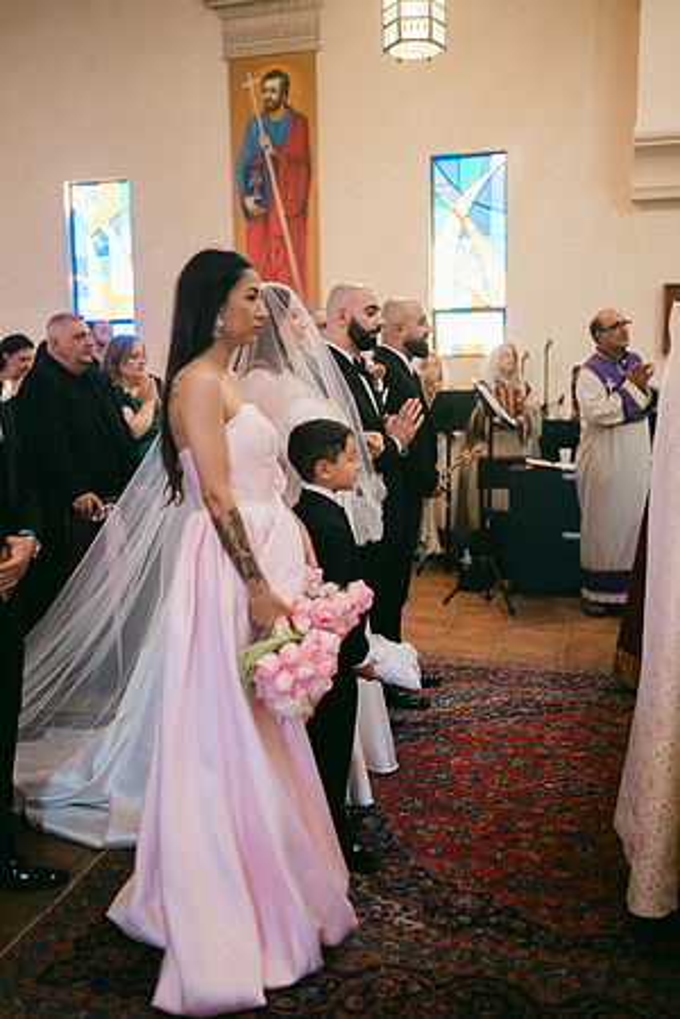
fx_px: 992
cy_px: 510
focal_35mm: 35
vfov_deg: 54.4
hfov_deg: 37.9
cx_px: 340
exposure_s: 1/320
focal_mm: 35
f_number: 1.2
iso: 800
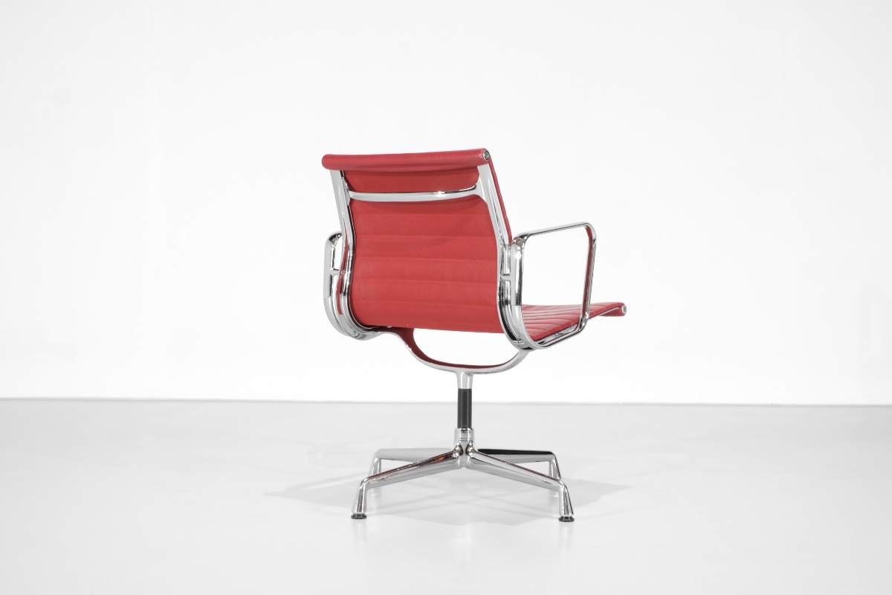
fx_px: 1313
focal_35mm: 53
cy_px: 298
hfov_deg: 37.5
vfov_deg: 25.5
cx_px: 446
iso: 800
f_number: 8
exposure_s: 1/25
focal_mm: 35
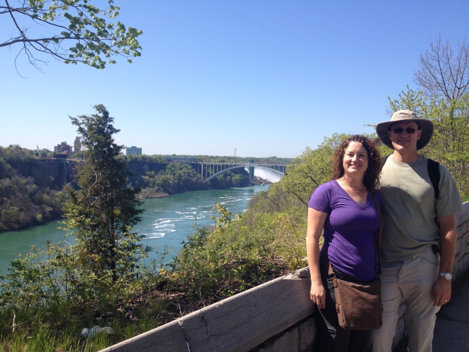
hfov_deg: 52.6
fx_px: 474
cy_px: 176
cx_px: 234
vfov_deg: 40.7
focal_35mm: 35
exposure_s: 1/1255
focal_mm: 4.28
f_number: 2.4
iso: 50
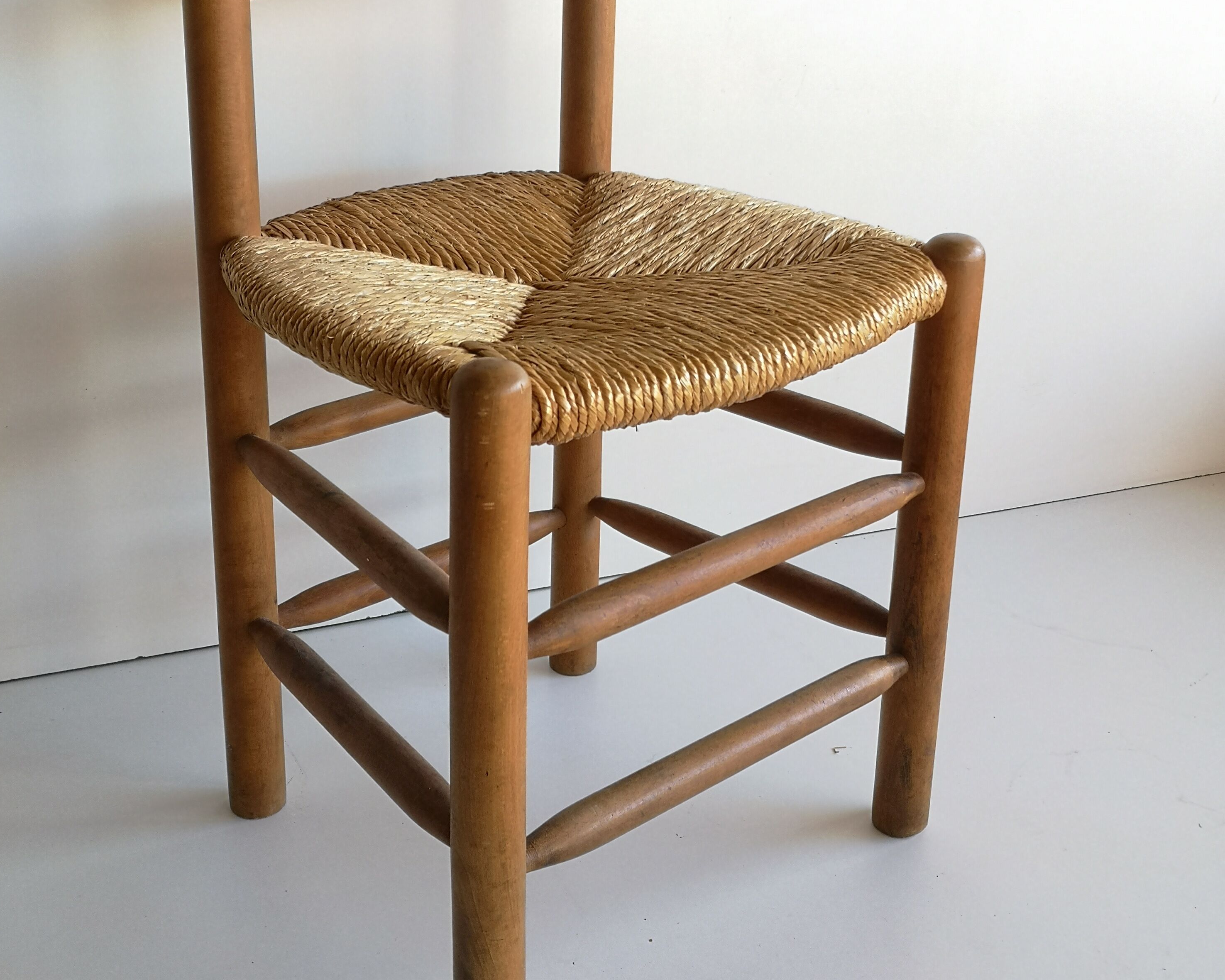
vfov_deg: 35.4
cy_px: 349
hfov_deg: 43.8
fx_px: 1523
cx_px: 608
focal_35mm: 42
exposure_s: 1/50
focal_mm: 3.95
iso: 50
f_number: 1.8
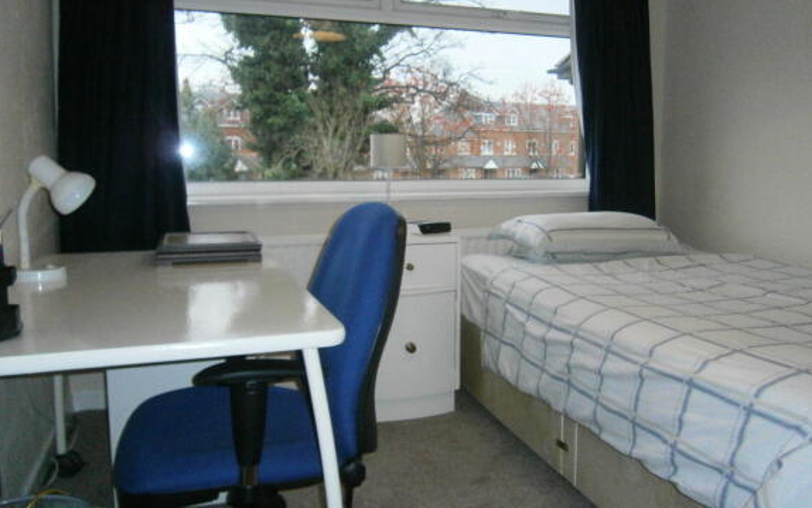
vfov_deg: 44.5
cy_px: 229
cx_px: 405
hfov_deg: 66.5
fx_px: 620
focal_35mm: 28
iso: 400
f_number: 2.8
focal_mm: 4.7
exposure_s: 1/250
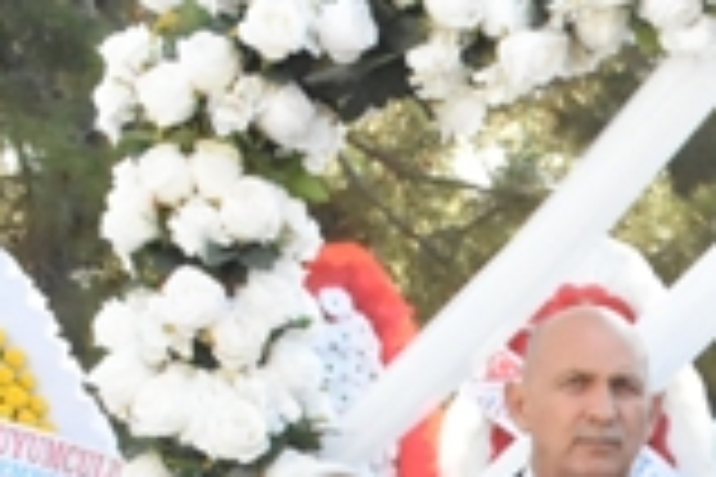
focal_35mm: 163
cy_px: 853
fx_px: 3242
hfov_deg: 11.9
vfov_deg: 8.1
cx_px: 1175
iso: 12800
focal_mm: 27
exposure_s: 1/640
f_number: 13
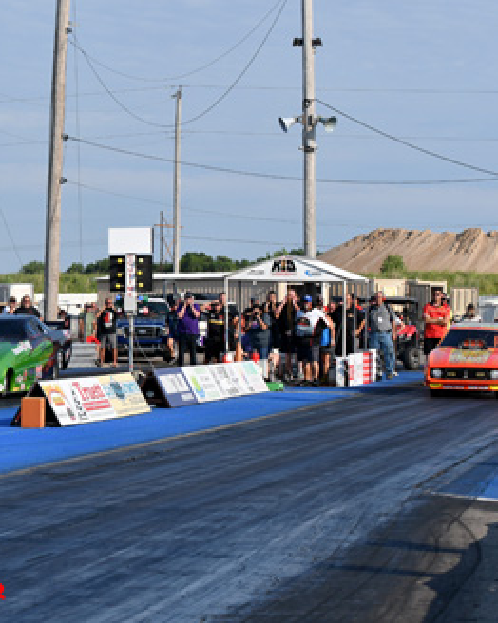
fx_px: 2766
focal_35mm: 150
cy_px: 312
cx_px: 163
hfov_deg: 10.3
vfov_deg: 12.9
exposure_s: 1/1250
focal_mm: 70
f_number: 5.6
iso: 160
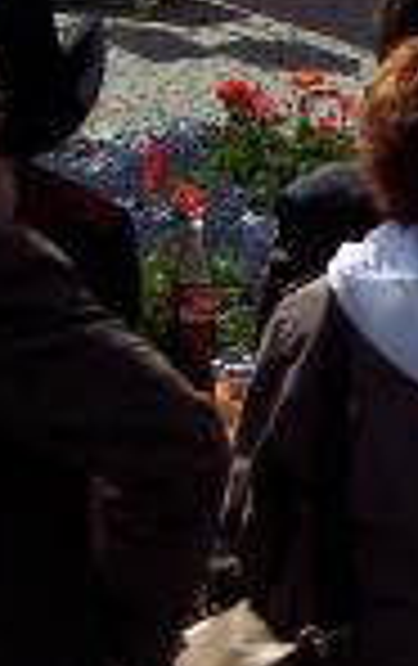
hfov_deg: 6.7
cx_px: 1065
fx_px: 3377
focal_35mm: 186
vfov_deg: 11.1
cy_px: -83
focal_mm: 10.7
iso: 100
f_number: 4.8
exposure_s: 1/750
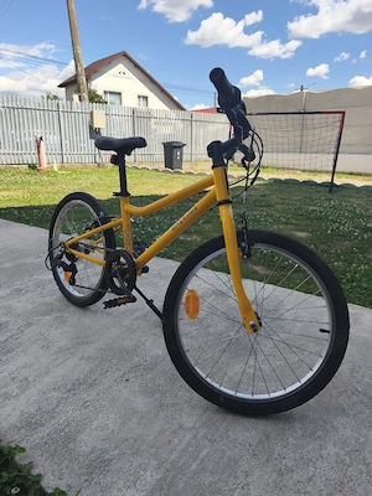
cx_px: 186
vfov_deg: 73.9
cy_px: 248
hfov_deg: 58.9
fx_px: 330
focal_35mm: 23
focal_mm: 6.18
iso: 50
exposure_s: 1/833
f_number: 1.65
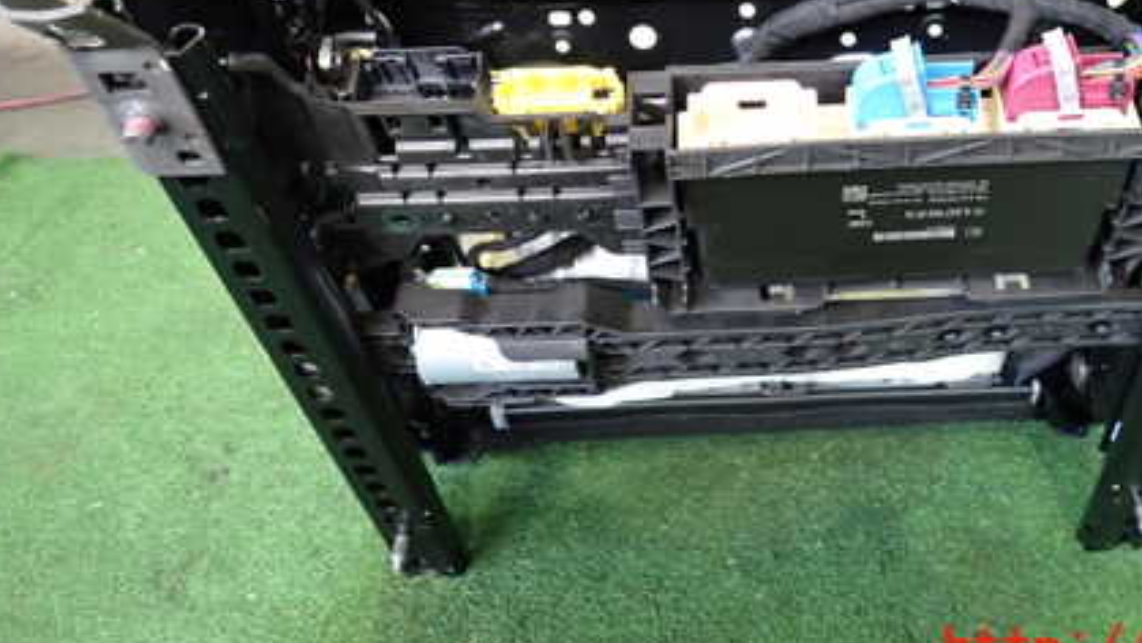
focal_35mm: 39
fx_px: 1181
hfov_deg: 50.8
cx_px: 741
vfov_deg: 29.3
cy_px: 74
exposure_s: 1/30
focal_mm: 4.5
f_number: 2
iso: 500
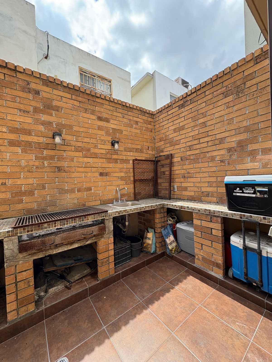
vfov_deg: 102.1
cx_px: 136
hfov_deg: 85.7
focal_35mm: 14
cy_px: 181
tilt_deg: +0.3
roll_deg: +2.1
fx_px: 147
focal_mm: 2.22
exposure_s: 1/388
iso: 50
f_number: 2.2
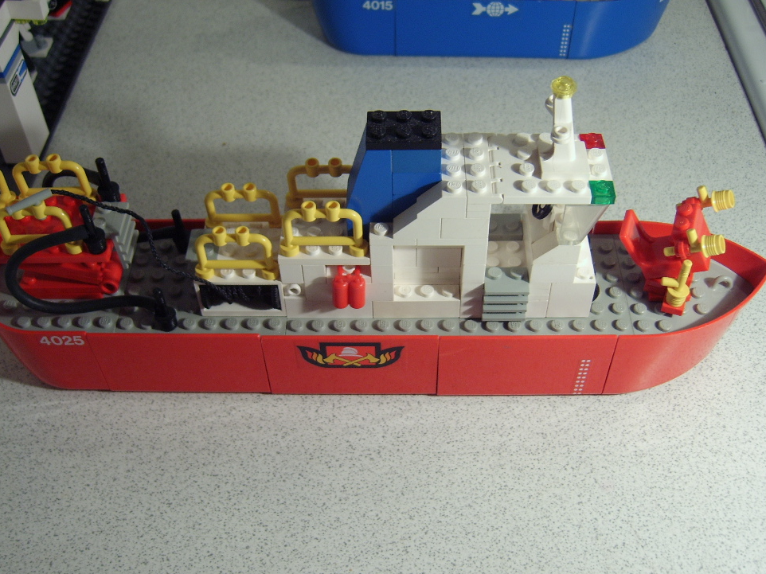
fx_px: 730
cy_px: 303
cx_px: 367
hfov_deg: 55.3
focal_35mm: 33
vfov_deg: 42.9
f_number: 2.7
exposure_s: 1/16
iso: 100
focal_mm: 8.13
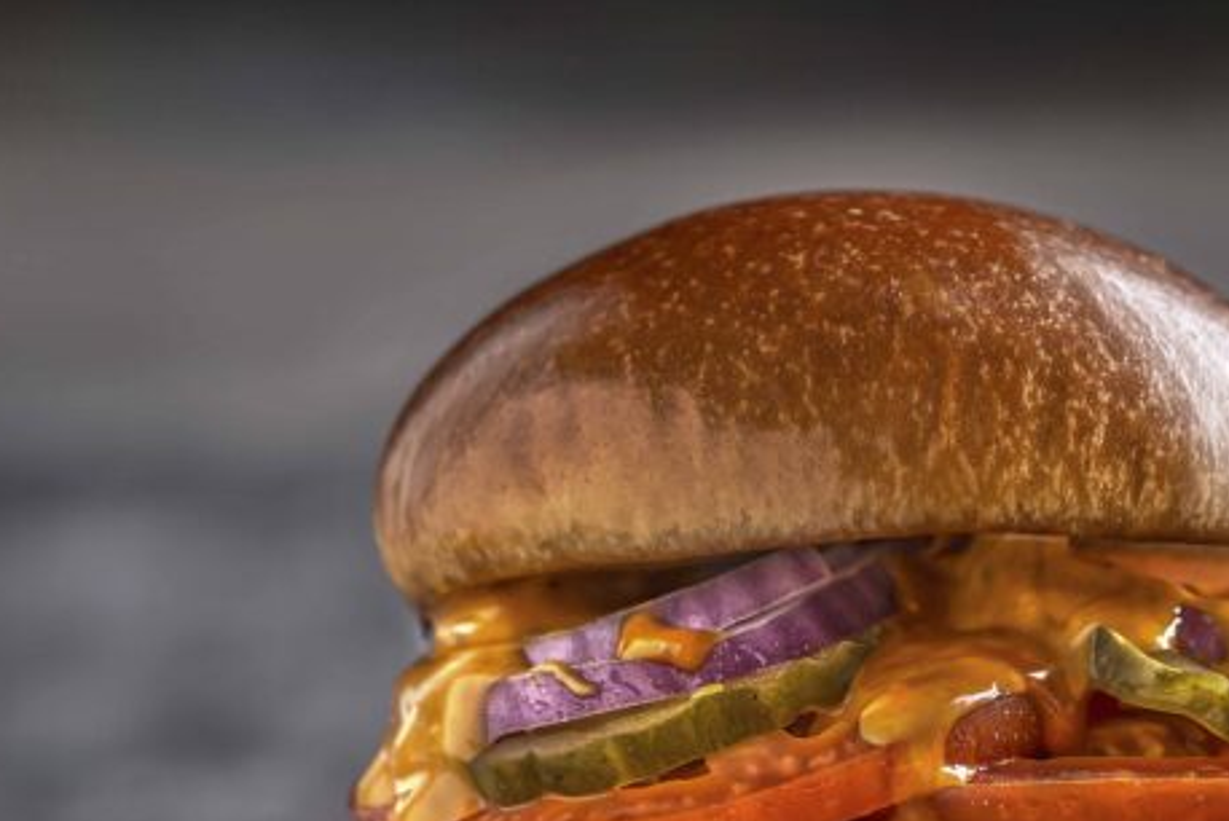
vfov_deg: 7.2
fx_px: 6490
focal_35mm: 190
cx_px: 1036
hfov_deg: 10.8
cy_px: 672
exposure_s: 1/250
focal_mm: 85
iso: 100
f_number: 3.5
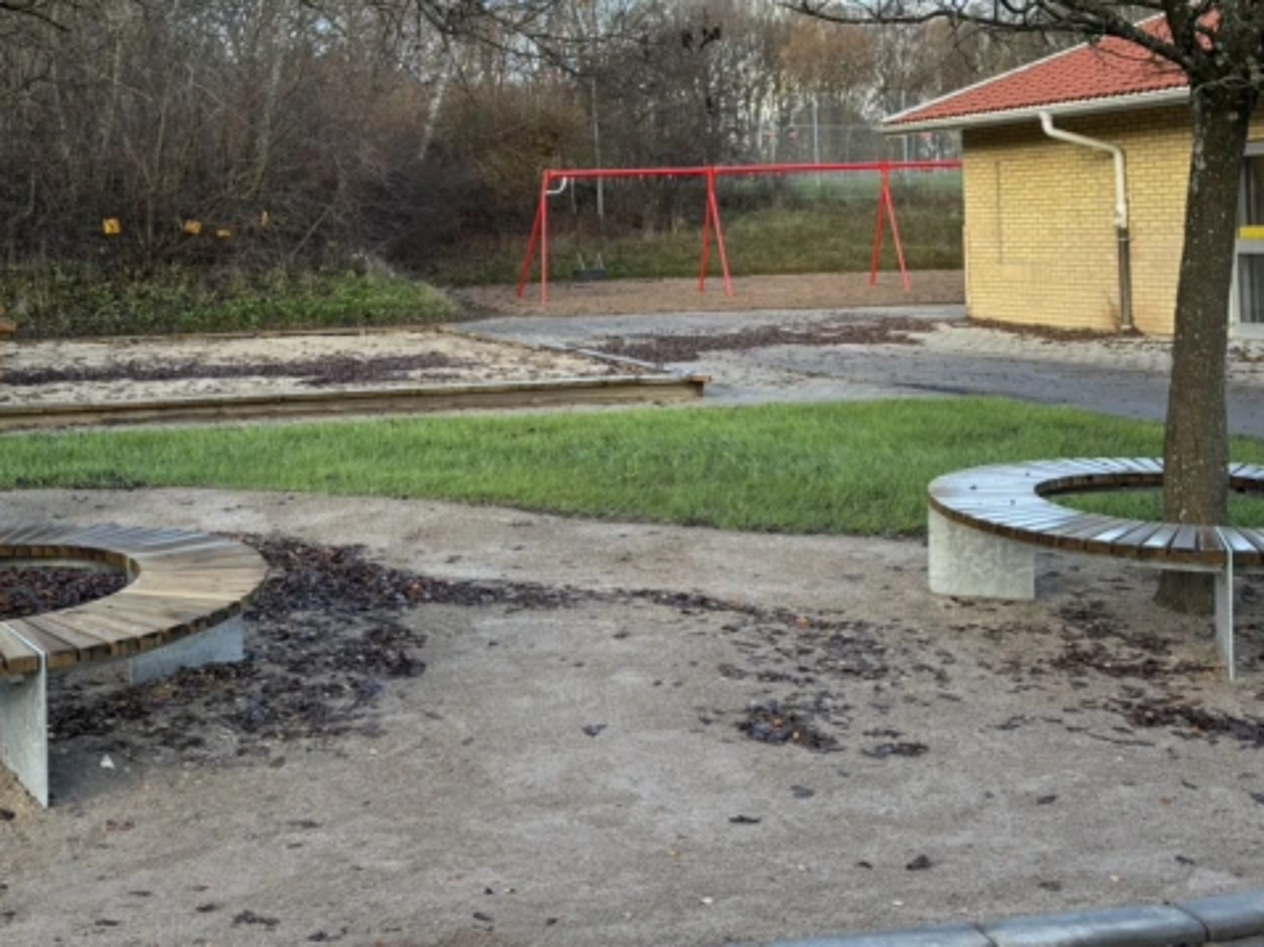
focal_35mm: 49
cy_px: 194
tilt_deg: +2.0
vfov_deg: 29.0
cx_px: 476
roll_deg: +1.8
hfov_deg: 38.7
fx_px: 1788
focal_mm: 5.96
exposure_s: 1/611
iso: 50
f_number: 1.6
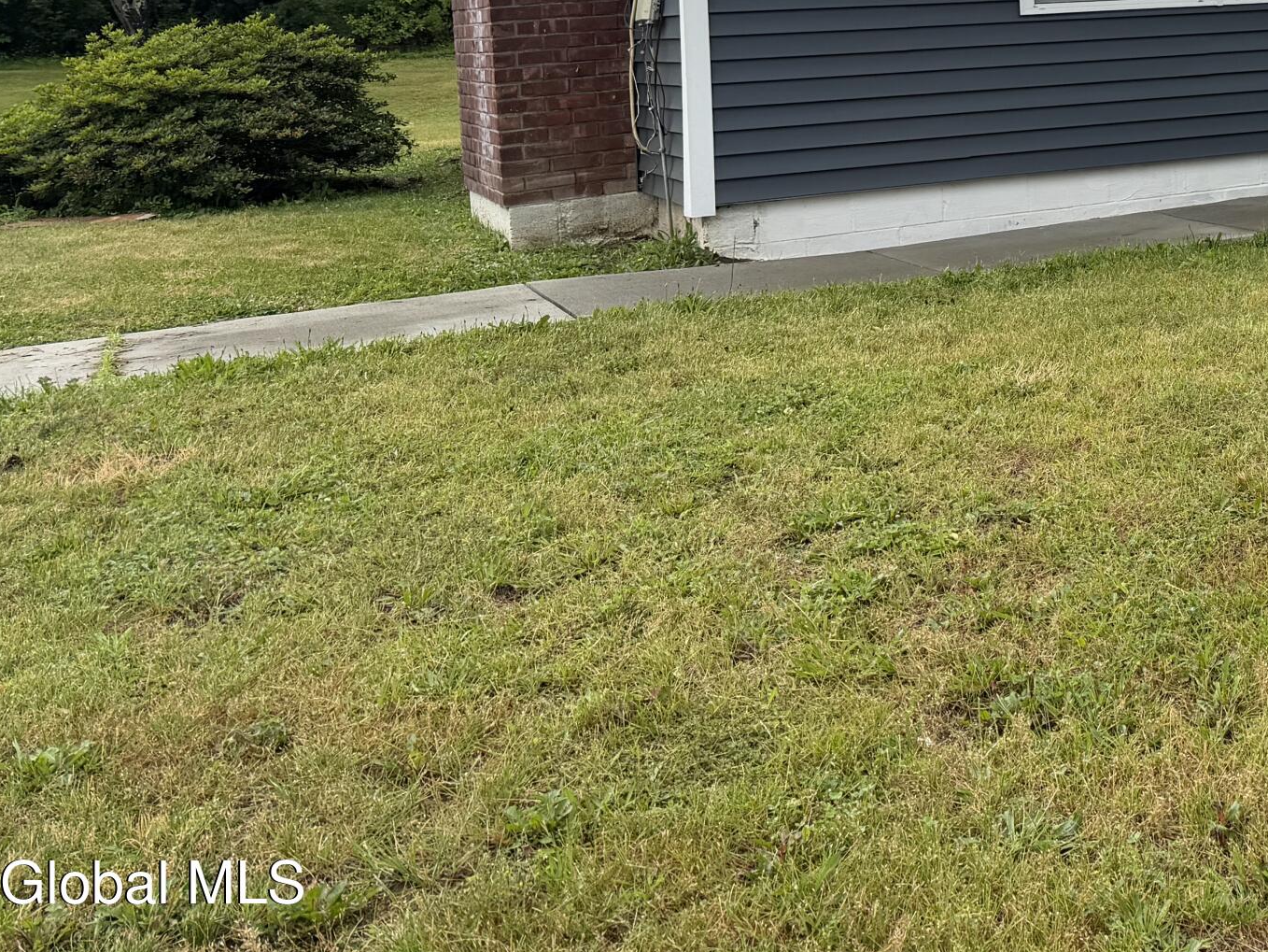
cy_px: -72
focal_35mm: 53
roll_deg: +1.9
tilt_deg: +3.2
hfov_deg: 32.0
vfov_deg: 25.7
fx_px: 1942
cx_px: 1395
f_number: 1.78
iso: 80
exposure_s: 1/3145
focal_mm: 6.76
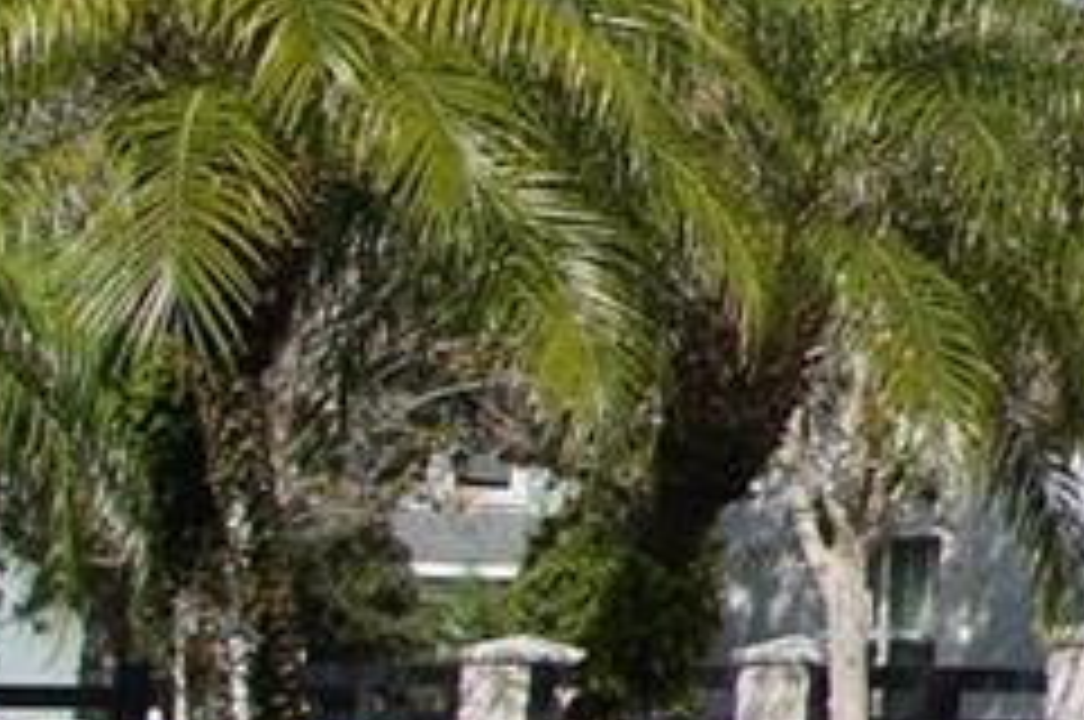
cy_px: -284
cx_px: 3531
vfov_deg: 7.5
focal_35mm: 179
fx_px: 5383
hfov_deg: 8.8
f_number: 5.6
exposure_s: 1/640
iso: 100
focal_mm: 18
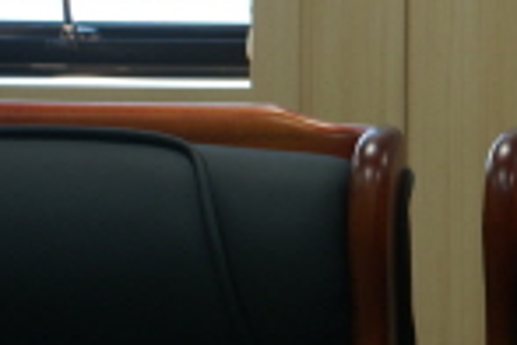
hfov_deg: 13.2
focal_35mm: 143
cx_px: 865
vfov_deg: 9.6
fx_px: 2053
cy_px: 106
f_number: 5.6
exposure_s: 1/13
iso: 100
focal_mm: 28
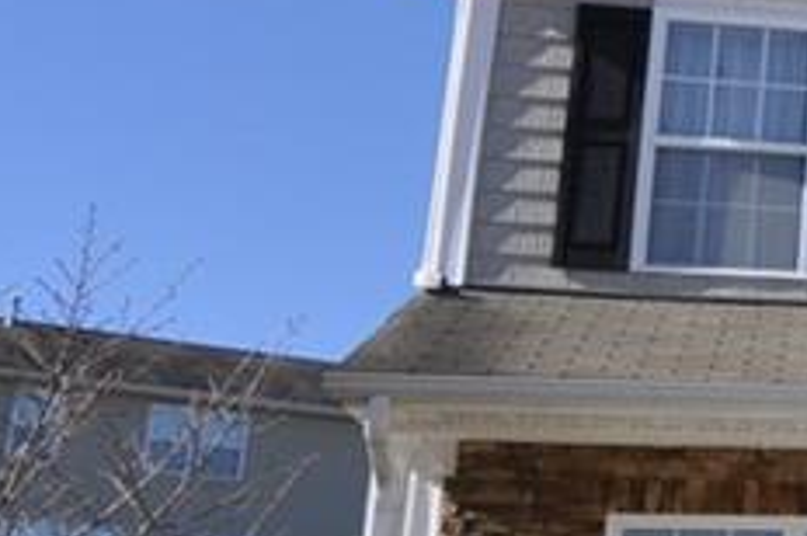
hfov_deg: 18.2
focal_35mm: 86
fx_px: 1930
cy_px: 242
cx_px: 1489
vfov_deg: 15.8
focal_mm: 13
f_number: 8
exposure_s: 1/500
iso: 200
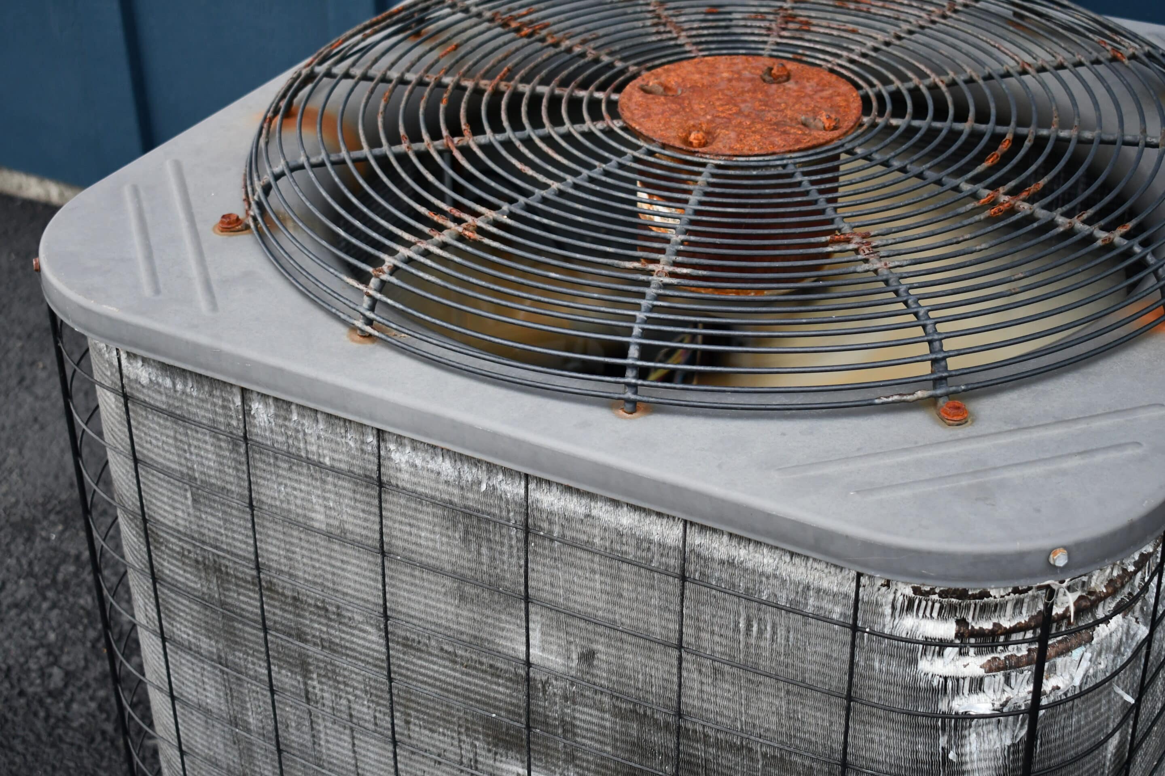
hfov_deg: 33.4
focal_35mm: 60
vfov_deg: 22.6
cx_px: 582
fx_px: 1942
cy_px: 388
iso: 800
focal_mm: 40
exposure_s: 1/160
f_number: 5
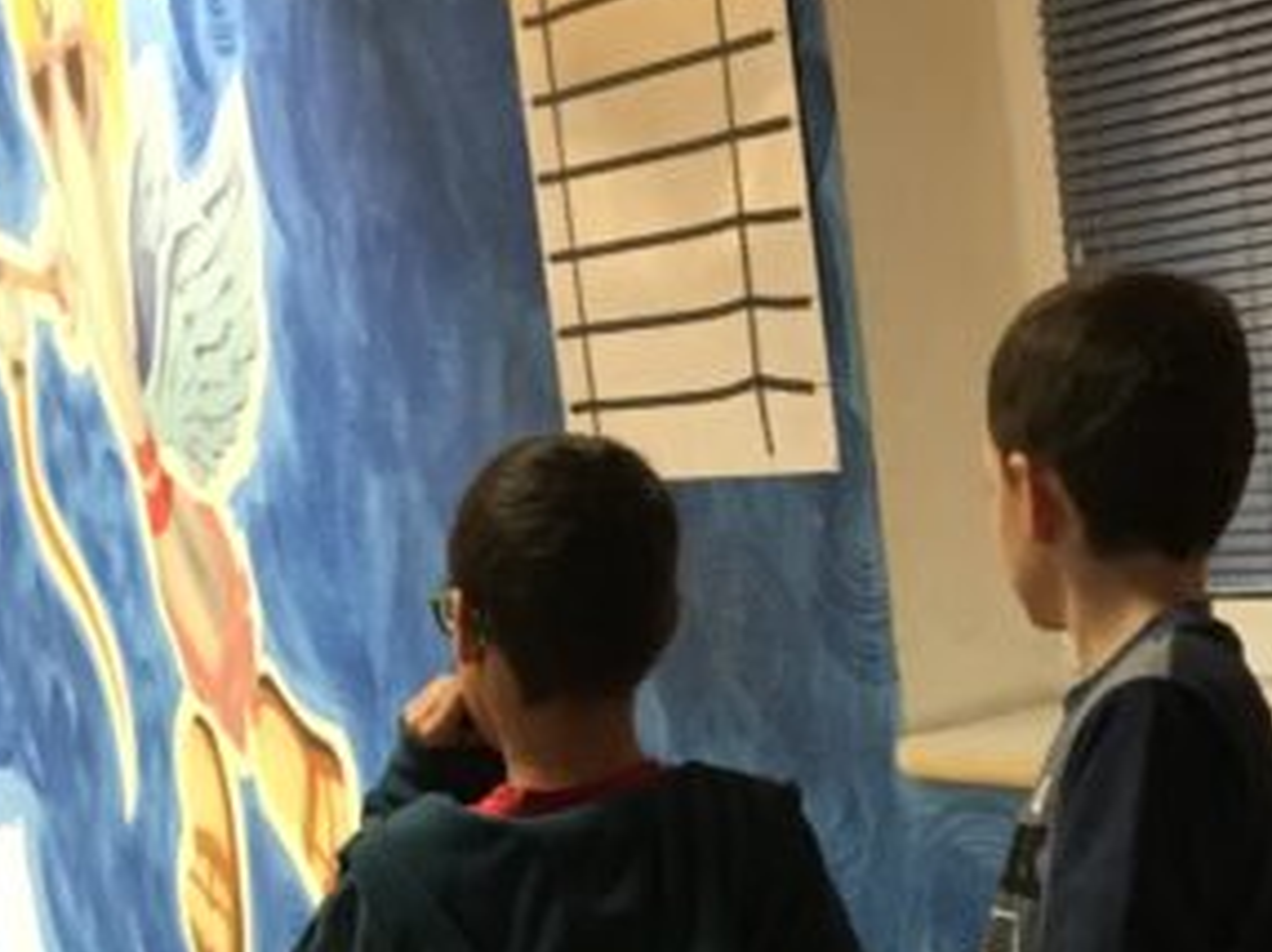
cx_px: 712
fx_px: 3818
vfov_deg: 13.5
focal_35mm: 104
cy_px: 1392
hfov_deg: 18.9
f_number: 2.2
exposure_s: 1/20
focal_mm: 4.15
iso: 200
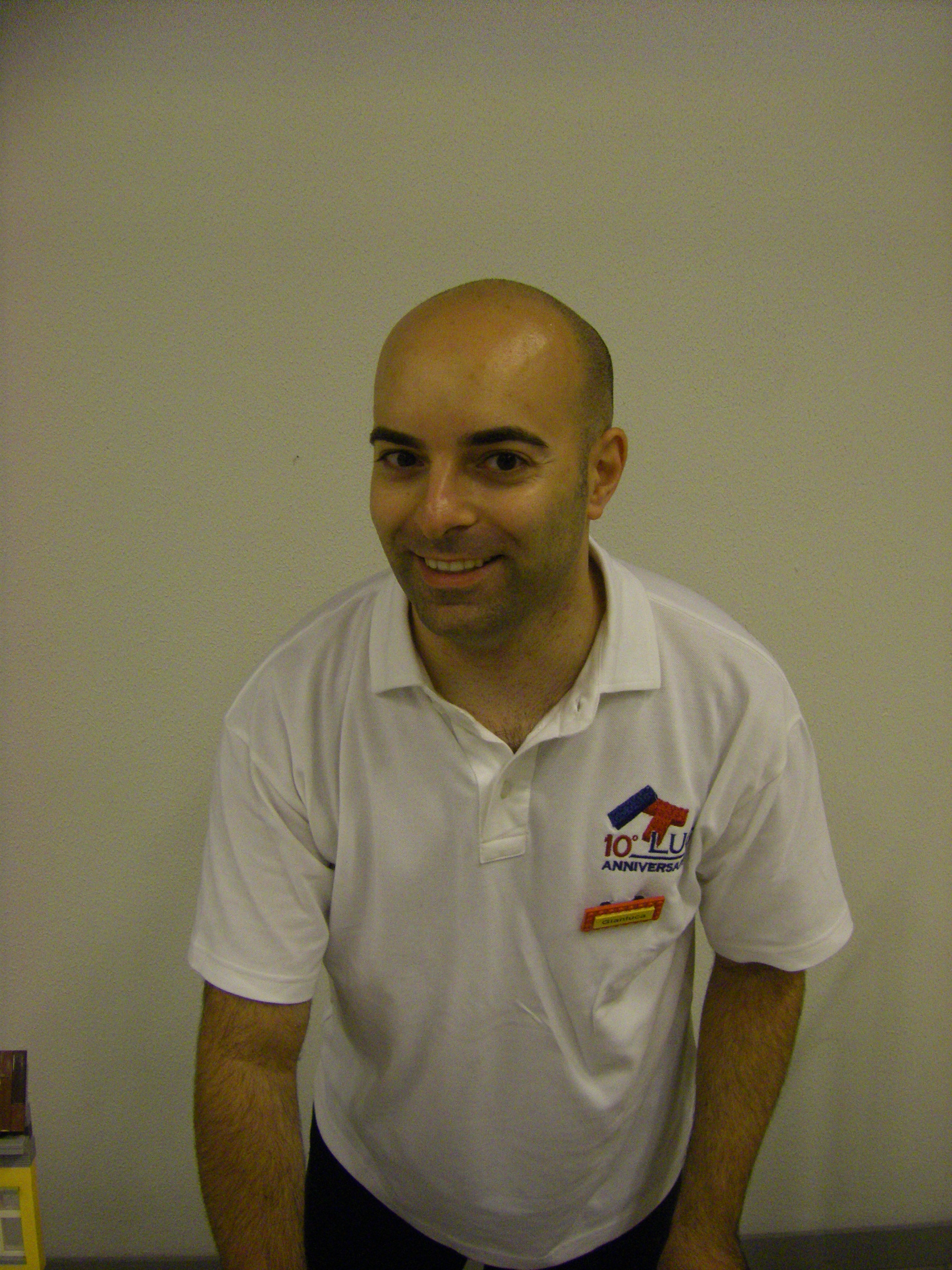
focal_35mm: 38
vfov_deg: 49.0
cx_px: 476
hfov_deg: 37.7
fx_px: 1393
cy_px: 635
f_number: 3.5
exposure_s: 1/50
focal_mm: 6.3
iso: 400
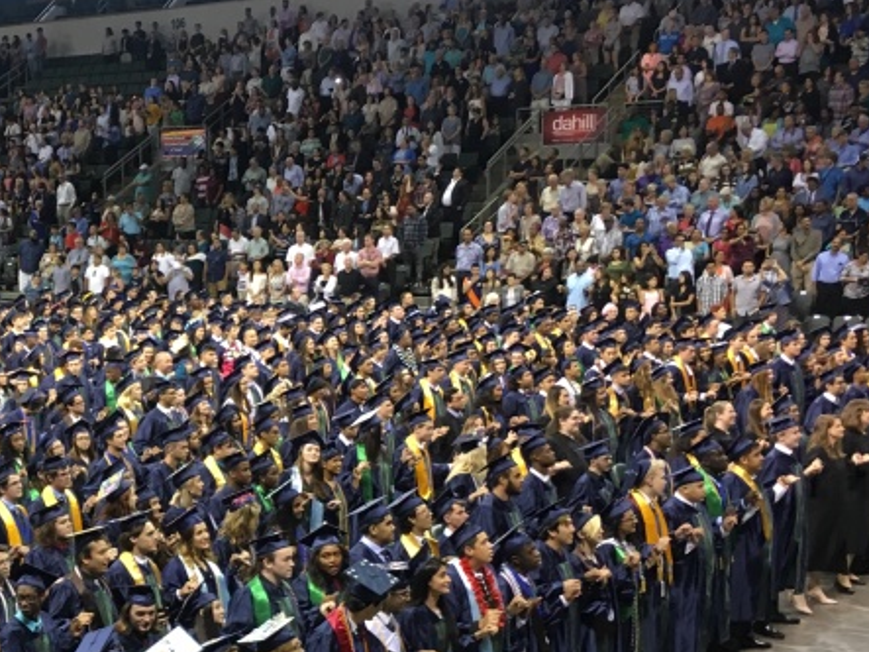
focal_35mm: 67
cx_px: 47
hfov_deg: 27.7
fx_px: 1682
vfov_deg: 21.8
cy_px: 469
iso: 80
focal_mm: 4.15
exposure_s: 1/30
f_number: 2.2
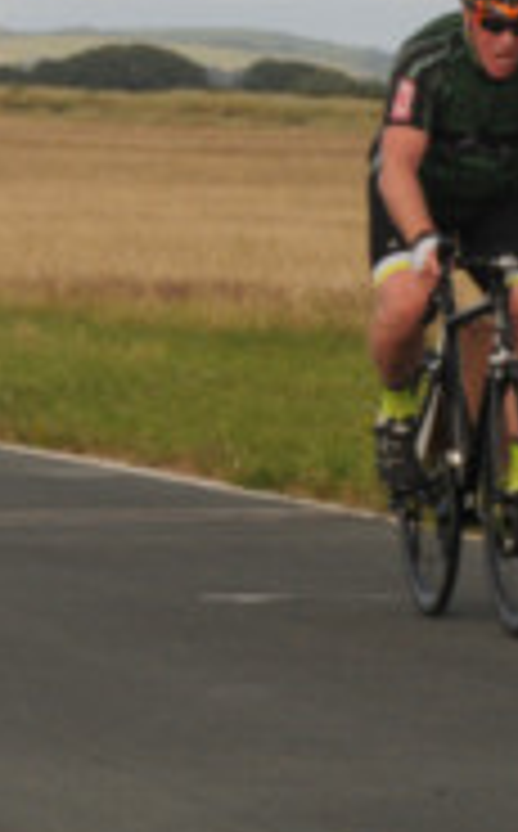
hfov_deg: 2.8
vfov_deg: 4.5
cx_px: -563
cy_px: 202
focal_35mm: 471
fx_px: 10680
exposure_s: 1/320
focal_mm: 100
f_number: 11
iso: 640
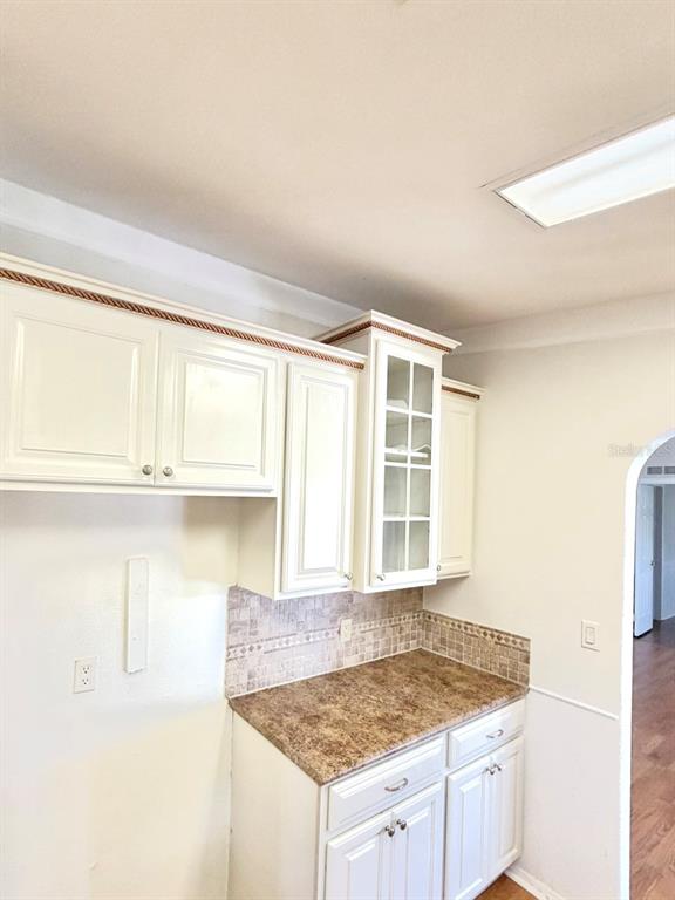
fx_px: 364
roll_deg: +0.4
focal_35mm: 14
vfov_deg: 102.1
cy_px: 450
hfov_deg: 85.7
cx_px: 338
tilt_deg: +2.5
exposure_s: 1/60
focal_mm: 2.22
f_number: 2.2
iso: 200
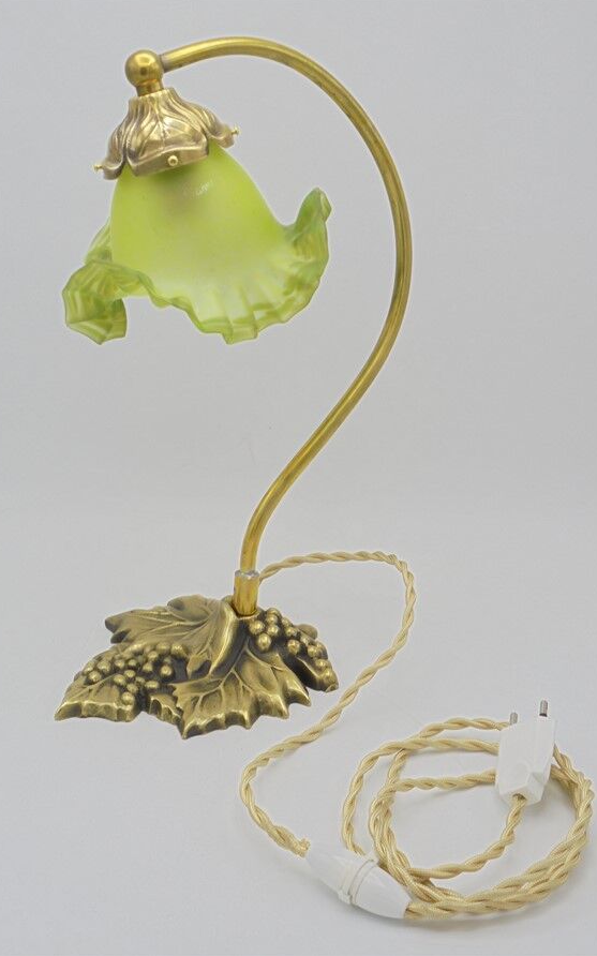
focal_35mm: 46
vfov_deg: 43.5
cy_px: 476
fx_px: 1198
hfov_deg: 28.0
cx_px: 278
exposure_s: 1/40
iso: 100
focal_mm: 7.8
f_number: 4.5
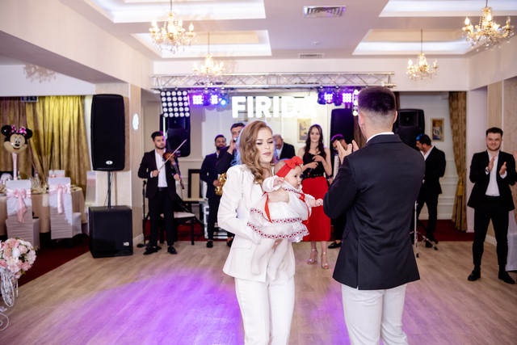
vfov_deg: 37.9
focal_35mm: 35
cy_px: 172
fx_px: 503
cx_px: 258
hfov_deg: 54.4
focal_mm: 23
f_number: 2
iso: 500
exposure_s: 1/200
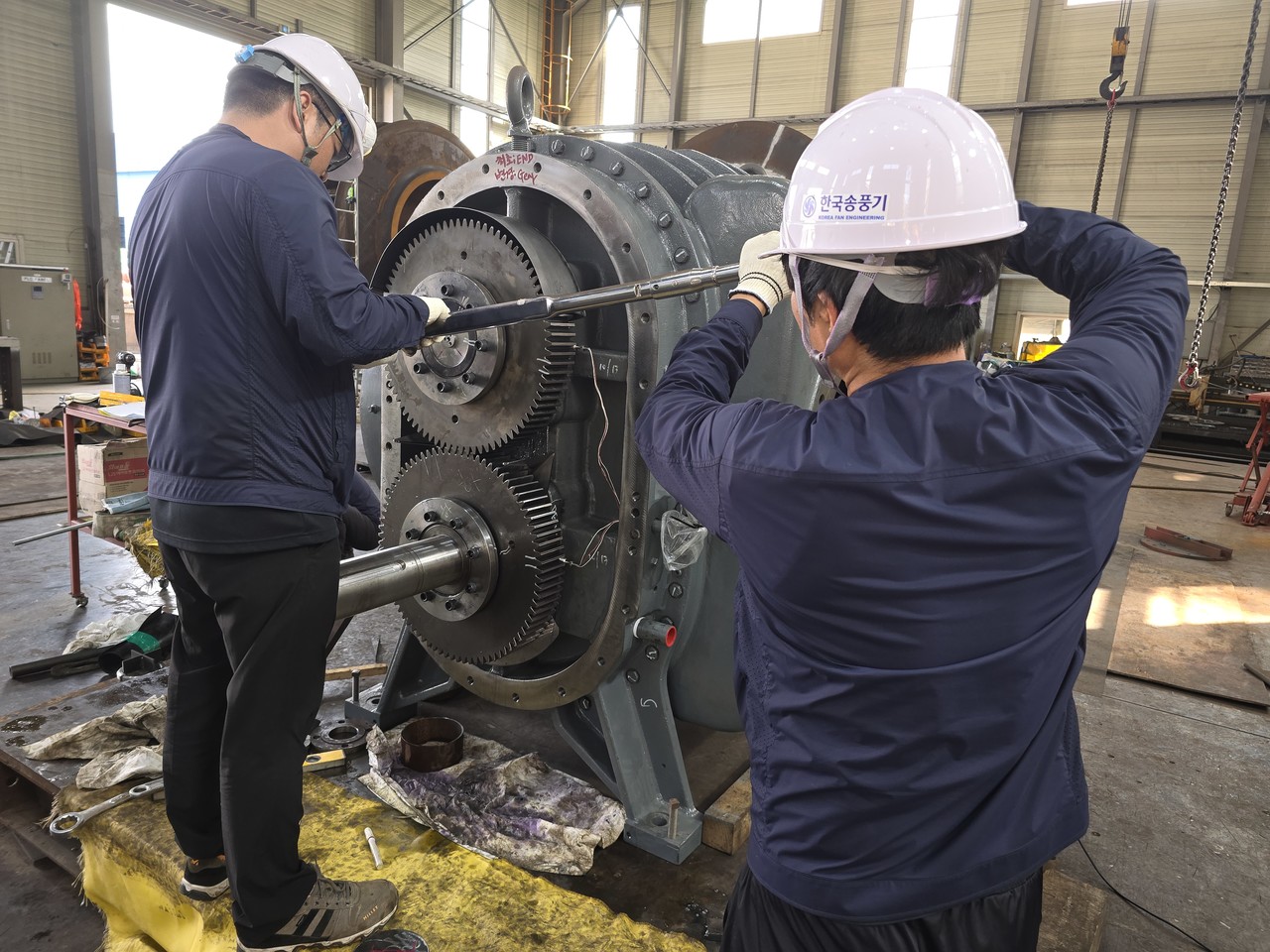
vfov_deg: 58.9
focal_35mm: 23
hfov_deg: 73.9
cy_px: 476
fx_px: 844
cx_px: 635
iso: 64
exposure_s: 1/60
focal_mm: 6.3
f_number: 1.7
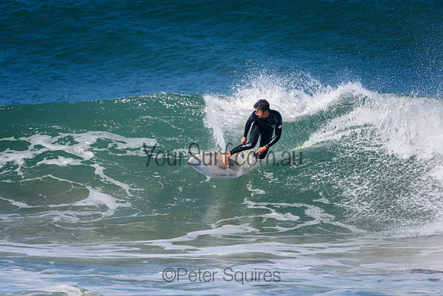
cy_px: 148
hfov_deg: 2.7
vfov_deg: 1.8
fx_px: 9232
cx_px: 222
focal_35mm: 750
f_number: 5.6
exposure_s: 1/4000
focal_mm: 500
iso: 640
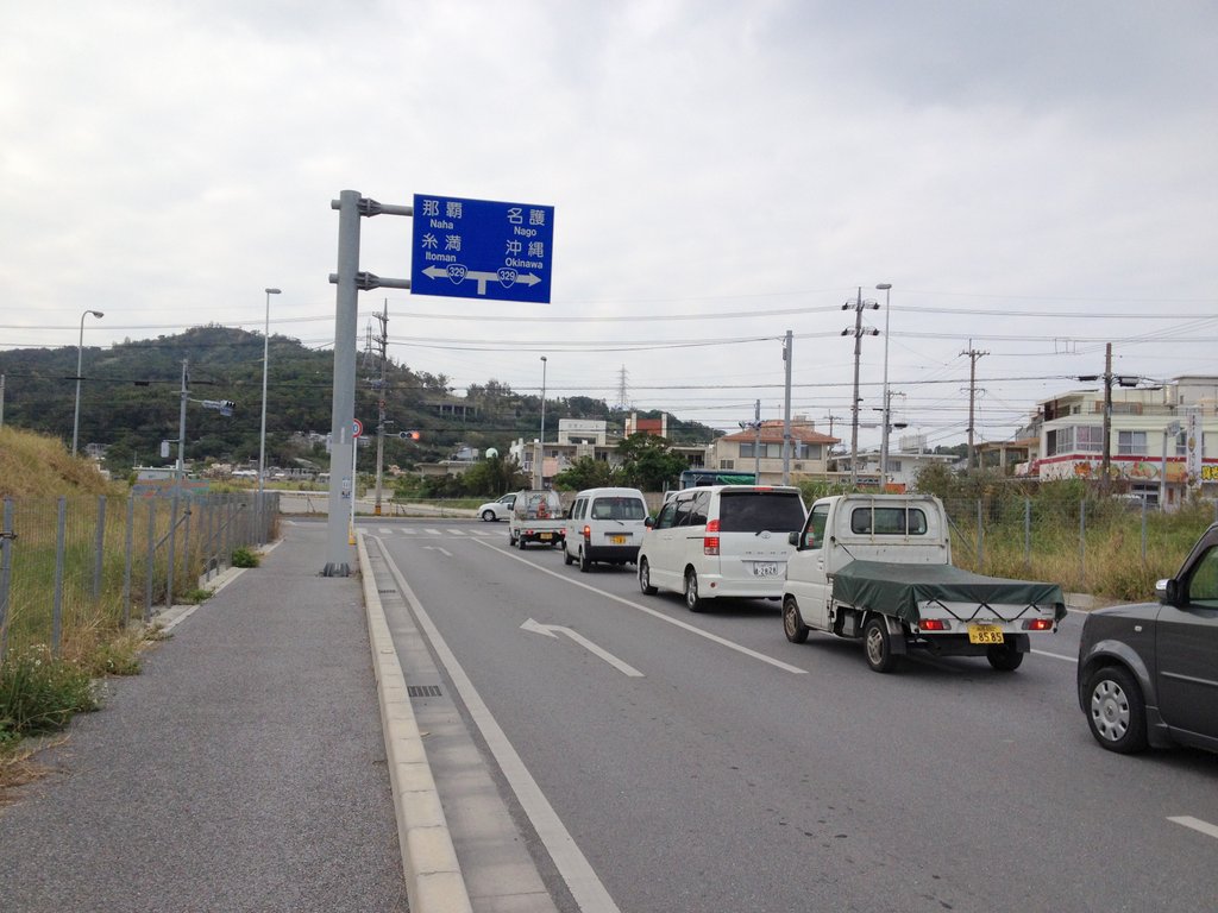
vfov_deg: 40.7
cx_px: 609
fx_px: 1232
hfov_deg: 52.6
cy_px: 456
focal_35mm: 35
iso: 50
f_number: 2.4
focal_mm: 4.28
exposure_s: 1/1842
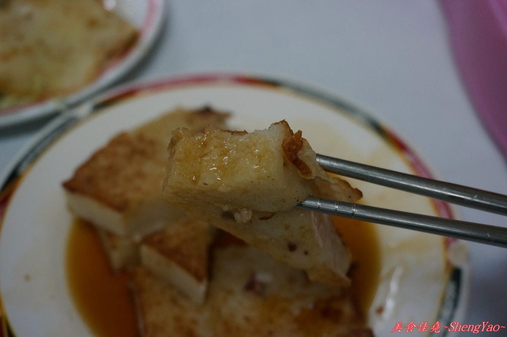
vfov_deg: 28.0
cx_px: 254
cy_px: 168
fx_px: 675
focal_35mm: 48
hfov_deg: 41.1
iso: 1600
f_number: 5
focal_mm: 32
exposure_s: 1/160
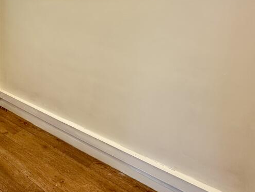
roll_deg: -2.0
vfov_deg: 46.1
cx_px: 33
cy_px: 42
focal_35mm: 29
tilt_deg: -10.3
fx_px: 214
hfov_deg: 54.8
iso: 160
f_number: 2.2
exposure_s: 1/50
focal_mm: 2.22
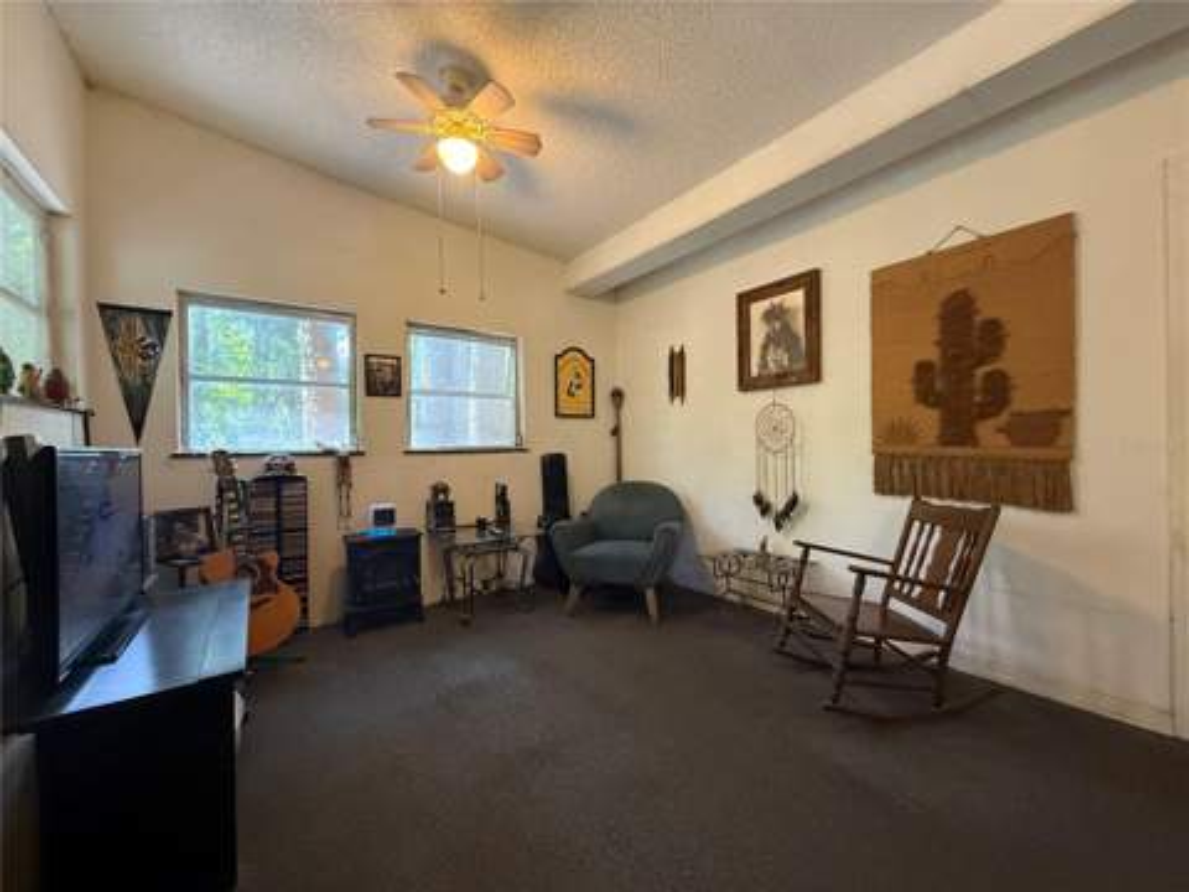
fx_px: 481
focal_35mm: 14
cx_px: 594
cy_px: 446
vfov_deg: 85.7
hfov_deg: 102.1
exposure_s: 1/60
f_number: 2.2
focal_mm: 2.22
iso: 500
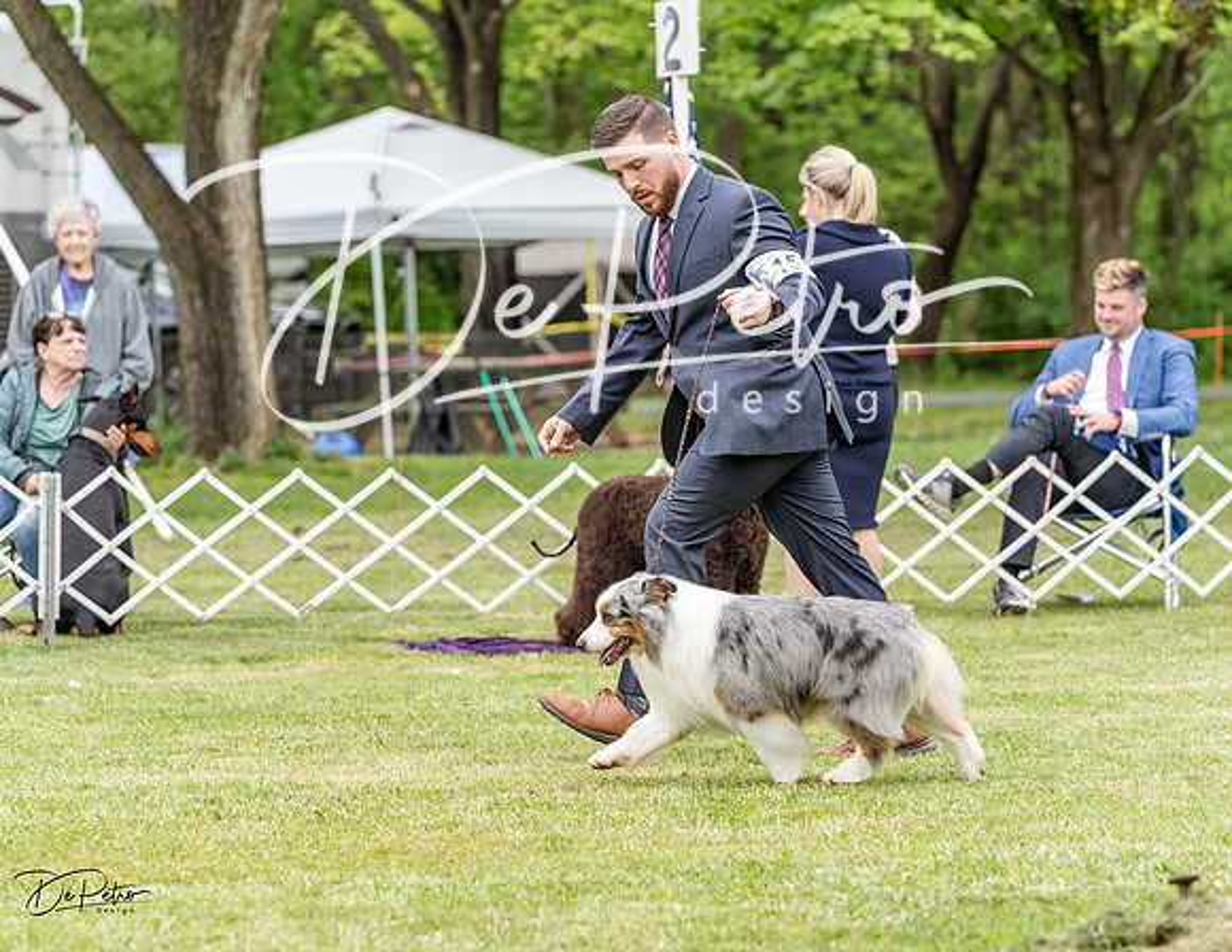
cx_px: 616
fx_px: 5625
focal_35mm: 156
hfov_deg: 12.5
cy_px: 476
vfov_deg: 9.7
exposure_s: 1/1000
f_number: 4.5
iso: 640
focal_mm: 137
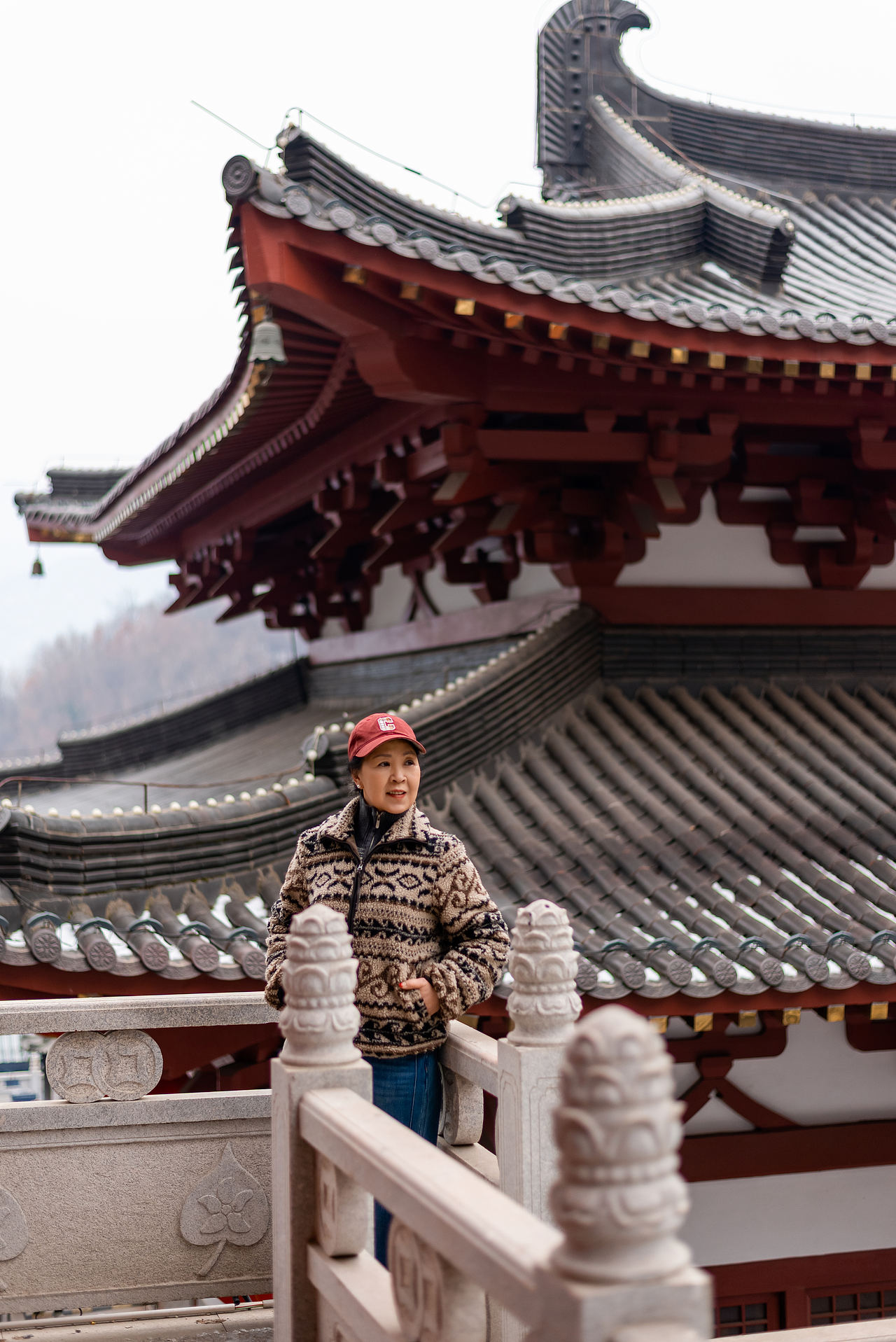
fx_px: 1865
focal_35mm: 50
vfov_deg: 39.6
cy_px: 671
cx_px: 448
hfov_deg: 27.0
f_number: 1.8
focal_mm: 50
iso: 160
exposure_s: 1/2500
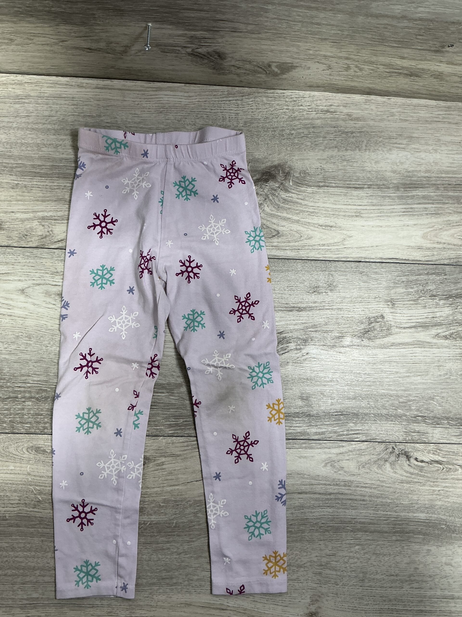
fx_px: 516
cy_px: 308
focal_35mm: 29
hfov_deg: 48.2
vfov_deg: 61.7
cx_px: 231
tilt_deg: -83.6
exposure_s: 1/50
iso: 40
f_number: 1.8
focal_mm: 3
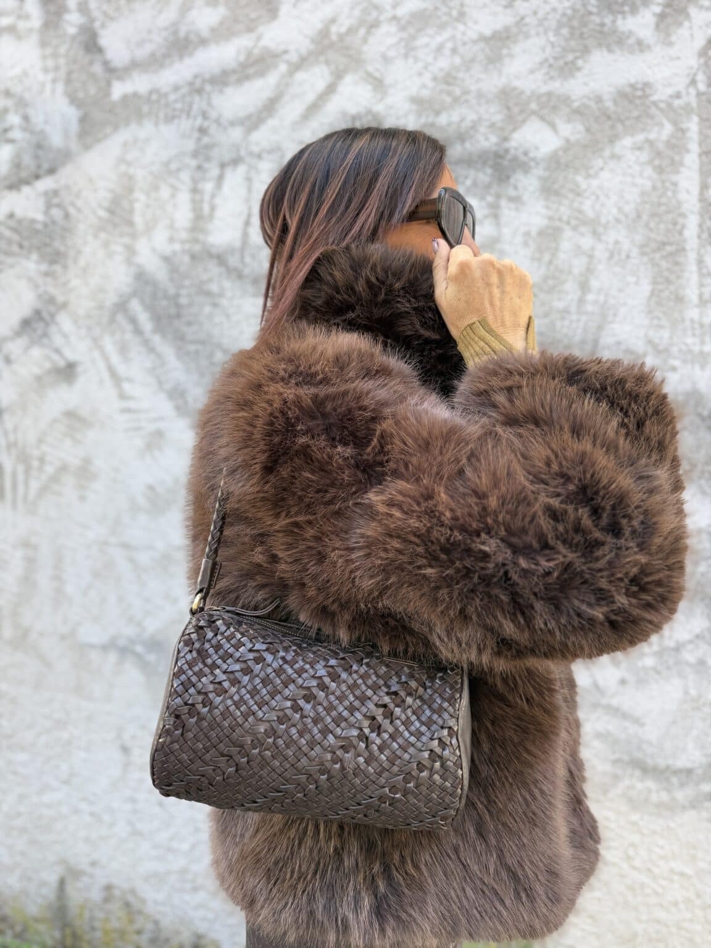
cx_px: 356
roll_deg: -1.9
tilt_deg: -6.6
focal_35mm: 24
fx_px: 657
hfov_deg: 56.8
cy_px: 474
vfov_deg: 71.6
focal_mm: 6.76
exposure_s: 1/140
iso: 64
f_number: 1.78
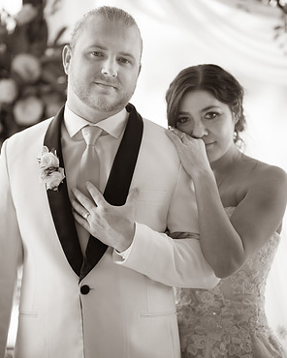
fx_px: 1030
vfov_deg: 19.8
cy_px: 169
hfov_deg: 15.9
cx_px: 143
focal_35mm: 97
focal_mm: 85
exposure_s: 1/400
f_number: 1.4
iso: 125
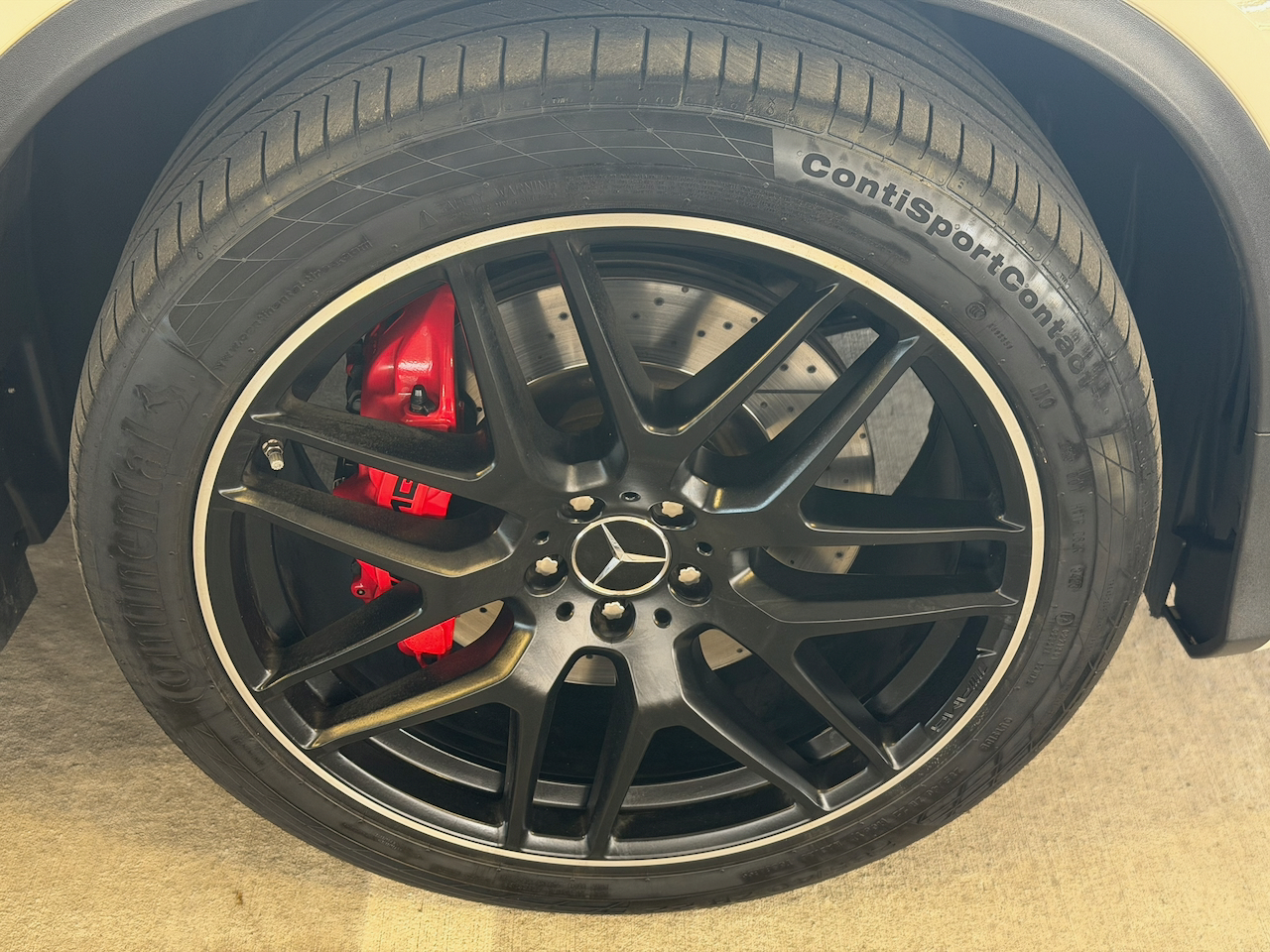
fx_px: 1761
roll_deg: -0.9
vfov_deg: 30.3
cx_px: 635
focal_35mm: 48
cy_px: 476
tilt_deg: -37.2
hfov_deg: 39.7
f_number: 1.78
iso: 200
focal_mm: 6.76
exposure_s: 1/60
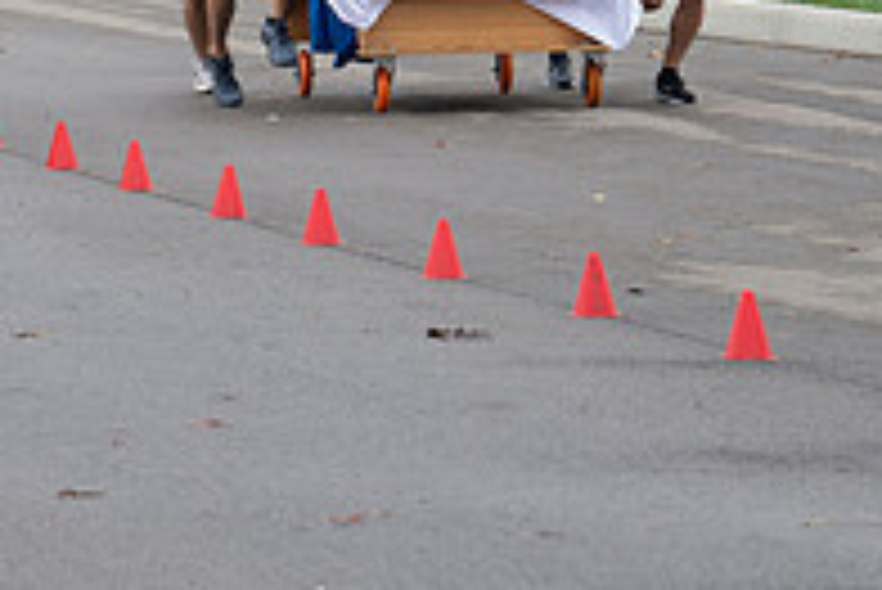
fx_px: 11057
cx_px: -326
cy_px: -283
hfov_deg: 4.5
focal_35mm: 451
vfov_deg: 3.0
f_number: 10
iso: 640
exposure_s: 1/250
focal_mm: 135
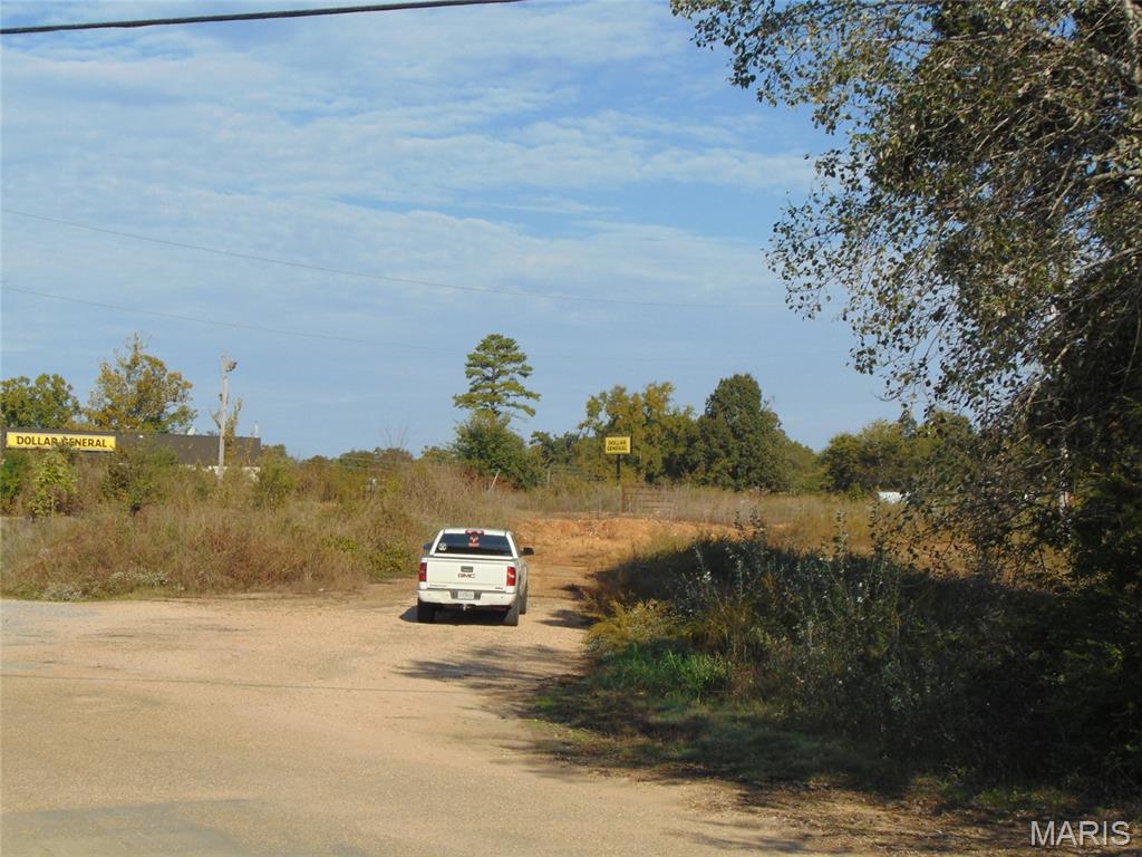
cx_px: 571
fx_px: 2342
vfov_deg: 20.7
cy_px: 428
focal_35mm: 71
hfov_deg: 27.4
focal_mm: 12.8
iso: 80
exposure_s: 1/250
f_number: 9.6
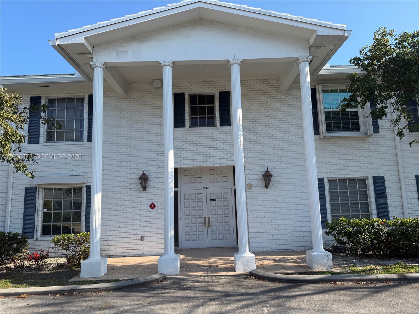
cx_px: 210
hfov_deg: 71.6
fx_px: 291
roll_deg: +1.4
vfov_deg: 56.8
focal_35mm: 24
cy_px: 157
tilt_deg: +7.5
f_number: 1.78
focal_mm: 6.76
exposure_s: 1/2525
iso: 80
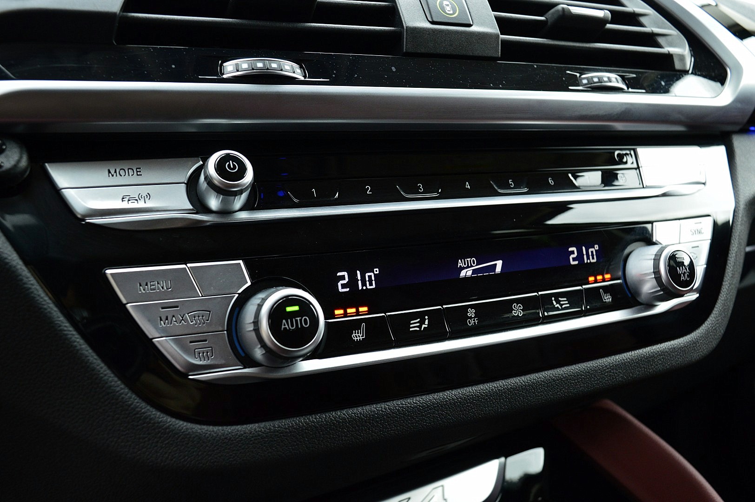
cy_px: 251
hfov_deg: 57.3
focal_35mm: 33
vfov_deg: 39.9
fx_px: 692
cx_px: 378
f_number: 6.3
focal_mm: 22
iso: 800
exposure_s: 1/60
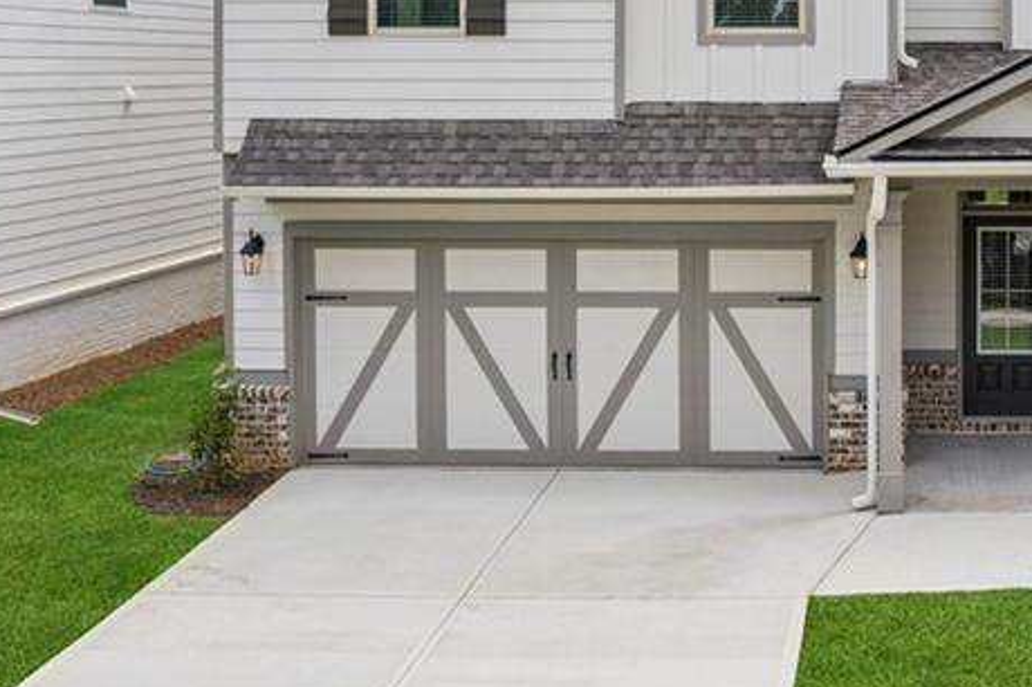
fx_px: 1404
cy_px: 62
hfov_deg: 38.4
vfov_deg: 26.5
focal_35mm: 49
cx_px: 870
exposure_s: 1/1250
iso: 100
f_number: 2.8
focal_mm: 8.38
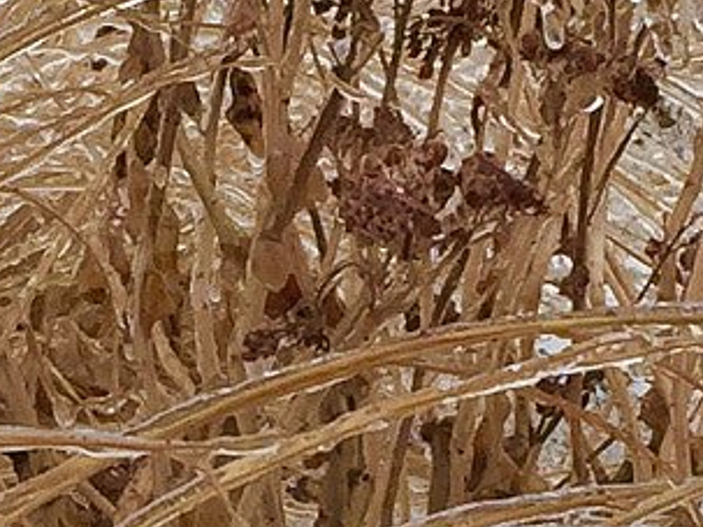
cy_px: 116
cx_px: 522
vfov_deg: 9.7
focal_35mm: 153
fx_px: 3106
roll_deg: -1.0
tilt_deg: -9.2
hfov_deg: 12.9
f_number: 2.2
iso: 32
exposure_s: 1/1014
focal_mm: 4.15
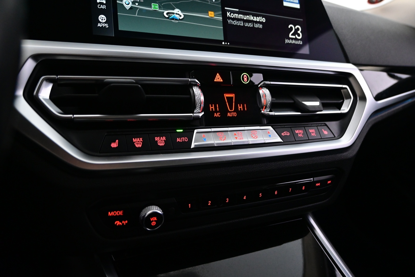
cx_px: 208
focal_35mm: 29
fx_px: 337
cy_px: 138
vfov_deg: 44.6
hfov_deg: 63.2
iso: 2200
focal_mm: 19.5
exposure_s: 1/30
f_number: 3.8
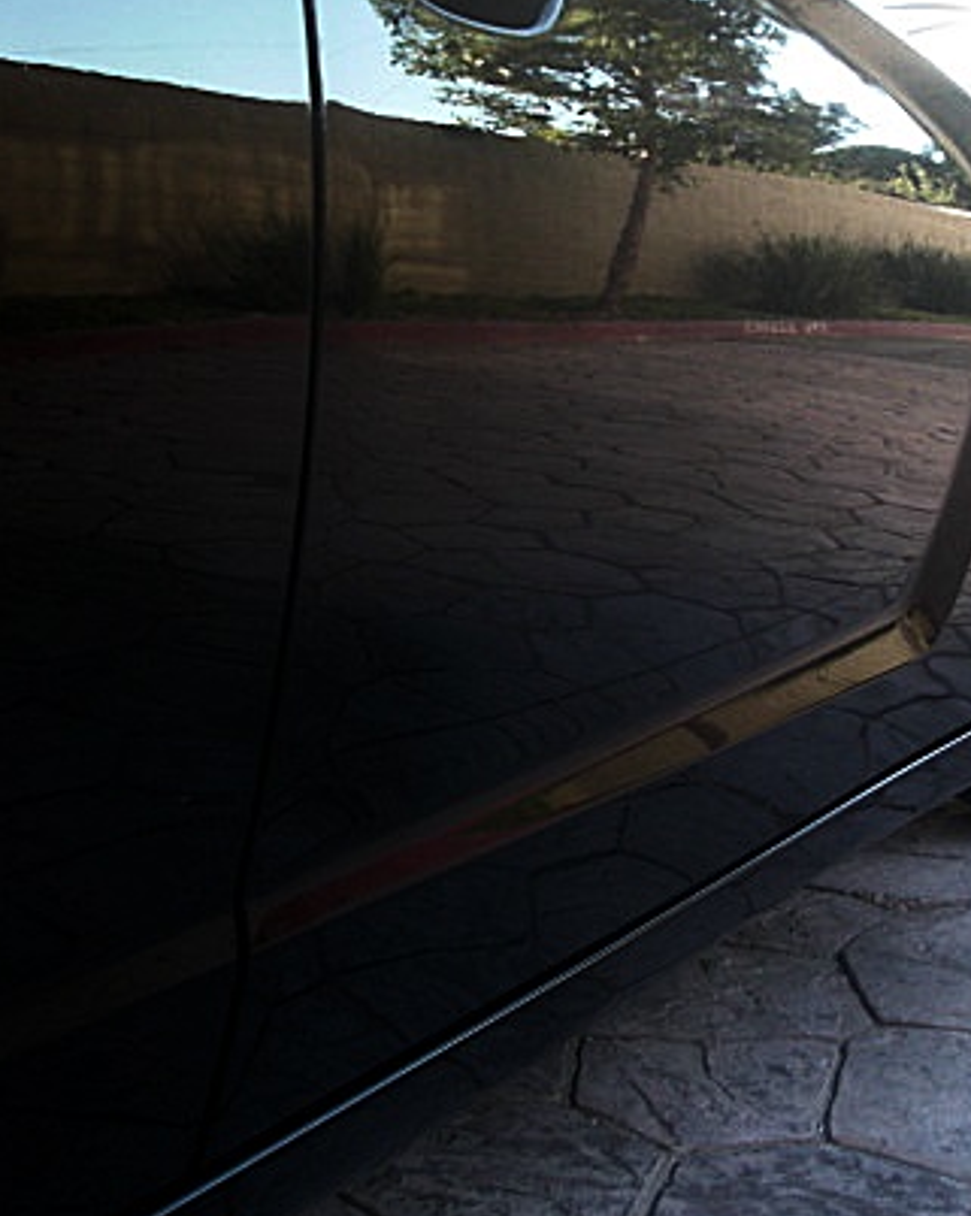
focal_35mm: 56
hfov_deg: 27.0
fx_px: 2014
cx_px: 641
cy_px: 548
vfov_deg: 33.6
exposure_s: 1/60
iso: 100
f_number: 2.8
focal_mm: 6.3
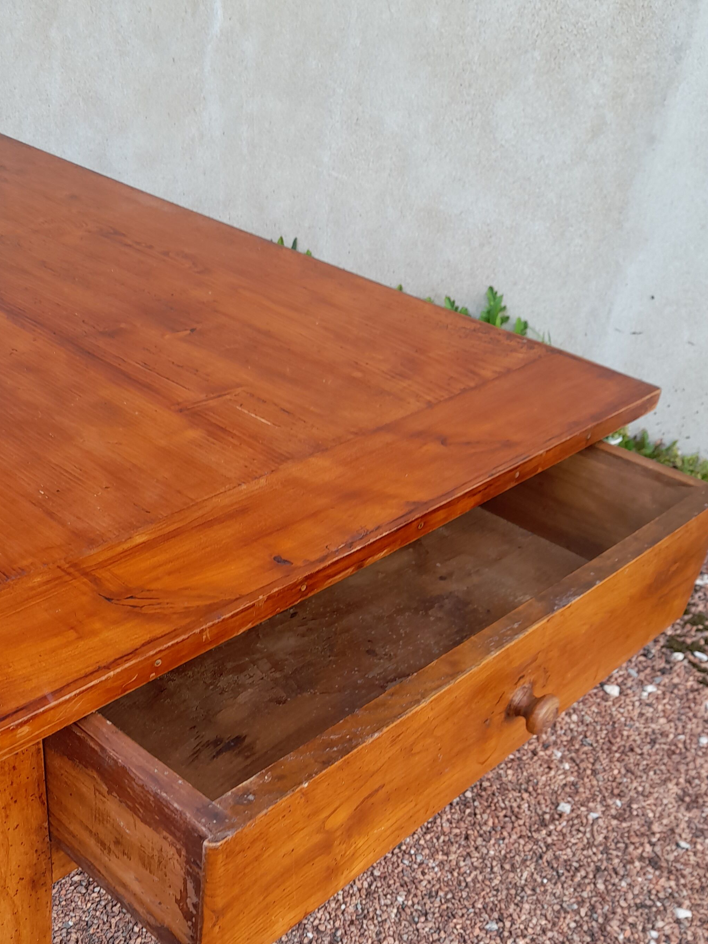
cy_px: 653
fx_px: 1009
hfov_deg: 38.4
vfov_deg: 49.0
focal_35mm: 37
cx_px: 271
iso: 25
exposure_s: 1/100
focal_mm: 4.6
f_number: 2
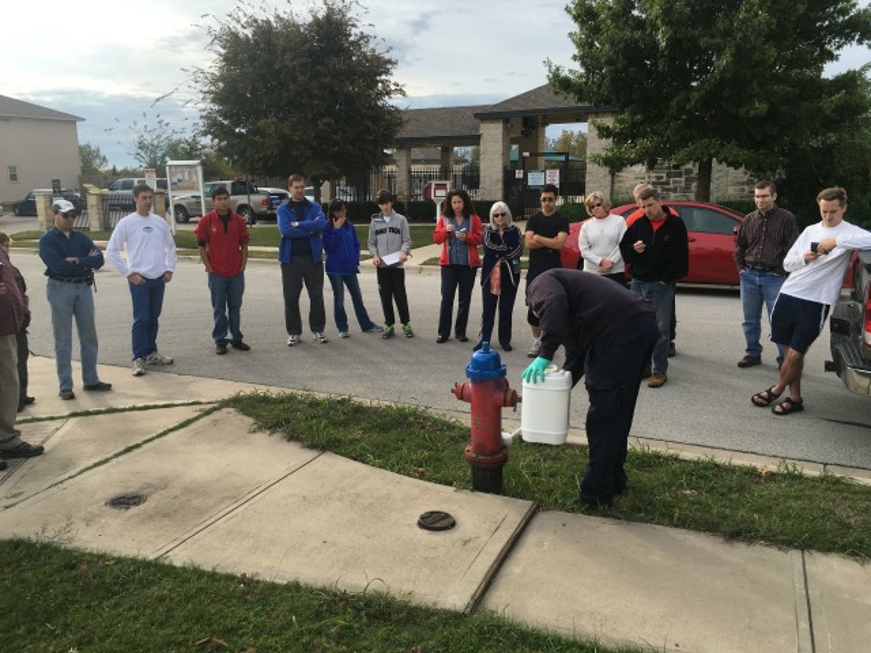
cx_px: 436
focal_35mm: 29
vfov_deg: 48.2
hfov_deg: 61.7
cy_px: 326
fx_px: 730
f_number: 2.2
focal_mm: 4.15
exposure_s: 1/605
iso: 25
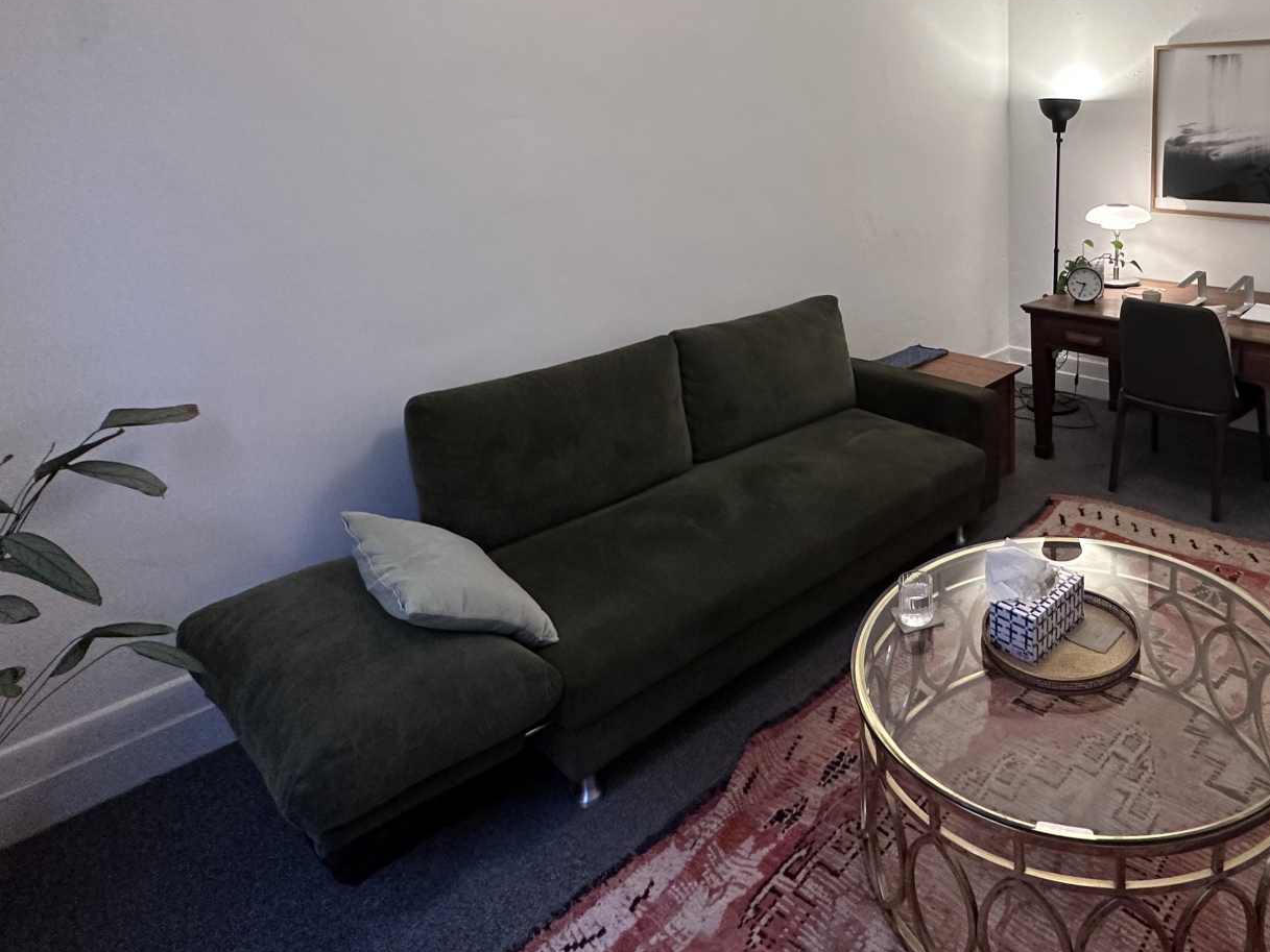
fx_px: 844
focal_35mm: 23
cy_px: 218
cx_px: 927
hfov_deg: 69.8
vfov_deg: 55.5
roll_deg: +1.6
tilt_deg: -7.2
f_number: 2.2
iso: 320
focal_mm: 2.22
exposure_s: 1/100
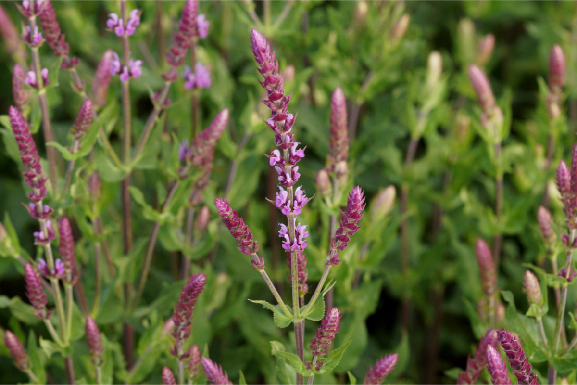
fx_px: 2404
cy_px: 192
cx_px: 288
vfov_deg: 9.1
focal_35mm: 150
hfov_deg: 13.7
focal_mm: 100
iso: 400
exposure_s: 1/160
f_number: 5.6
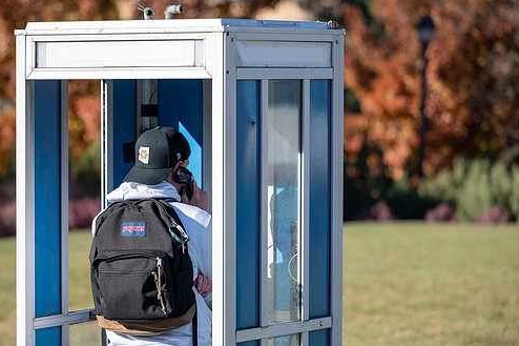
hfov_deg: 12.2
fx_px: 2435
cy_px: 183
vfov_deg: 8.1
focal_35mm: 169
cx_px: 234
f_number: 2.8
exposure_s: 1/2000
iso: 125
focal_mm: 125
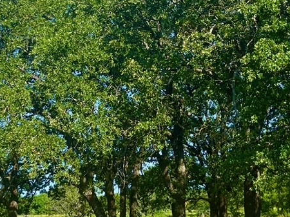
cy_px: 125
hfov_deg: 26.3
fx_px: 620
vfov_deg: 19.9
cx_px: 111
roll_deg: +0.8
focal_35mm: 74
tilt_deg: +7.7
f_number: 1.6
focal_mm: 5.1
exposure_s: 1/1832
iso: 50
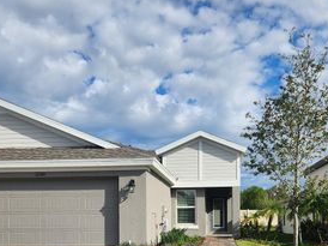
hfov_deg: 44.8
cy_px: 213
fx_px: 398
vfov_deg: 32.9
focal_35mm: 42
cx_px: 171
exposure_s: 1/2060
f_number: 1.8
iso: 20
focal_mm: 5.4
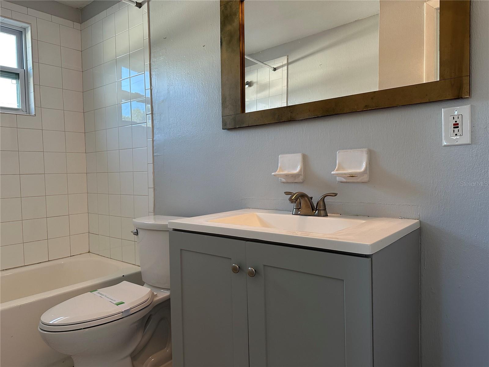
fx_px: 339
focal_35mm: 24
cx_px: 244
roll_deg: +0.5
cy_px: 184
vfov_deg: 56.8
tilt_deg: -1.6
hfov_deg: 71.6
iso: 160
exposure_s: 1/120
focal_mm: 6.86
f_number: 1.78
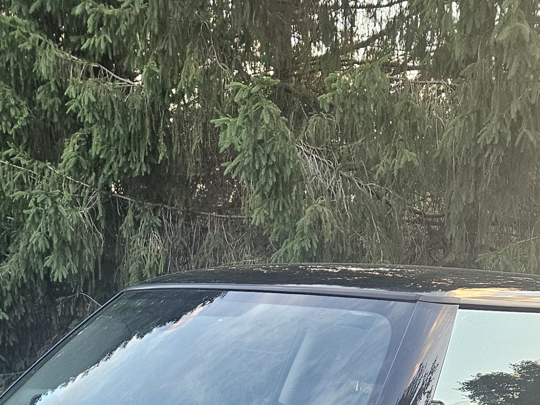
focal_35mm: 72
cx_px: 228
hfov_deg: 27.0
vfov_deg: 18.3
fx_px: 1123
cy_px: 595
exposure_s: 1/120
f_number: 1.8
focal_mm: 5.4
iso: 400
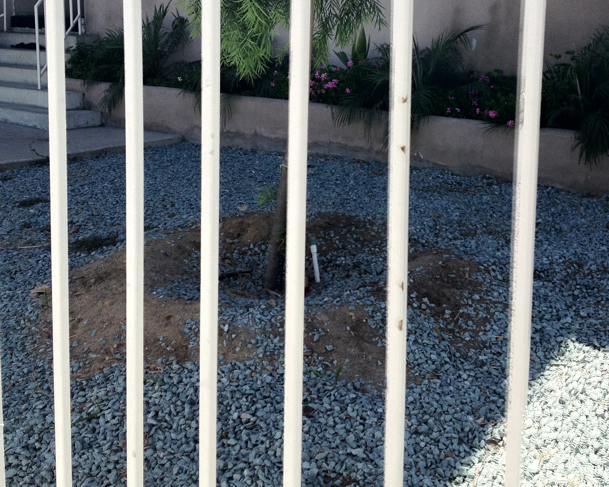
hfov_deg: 40.3
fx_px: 829
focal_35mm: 46
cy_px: 120
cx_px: 306
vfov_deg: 32.1
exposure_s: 1/890
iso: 64
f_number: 2.4
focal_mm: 4.28
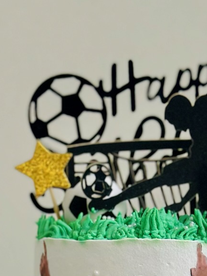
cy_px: 458
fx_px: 1354
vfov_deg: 11.0
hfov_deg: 8.7
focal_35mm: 170
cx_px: 157
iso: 80
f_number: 1.78
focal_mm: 6.86
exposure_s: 1/484
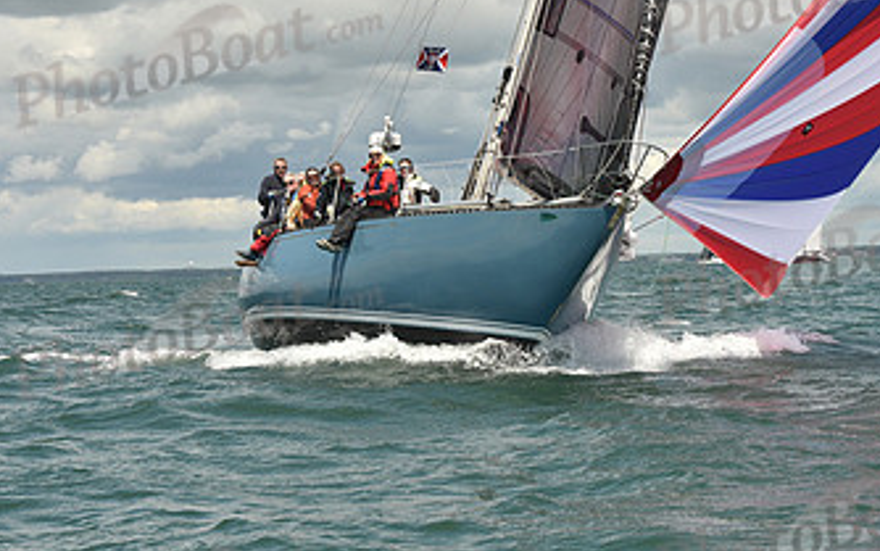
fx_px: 3311
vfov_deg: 9.5
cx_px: 522
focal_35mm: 138
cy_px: 160
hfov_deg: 15.1
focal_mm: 78
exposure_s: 1/800
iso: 320
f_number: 11
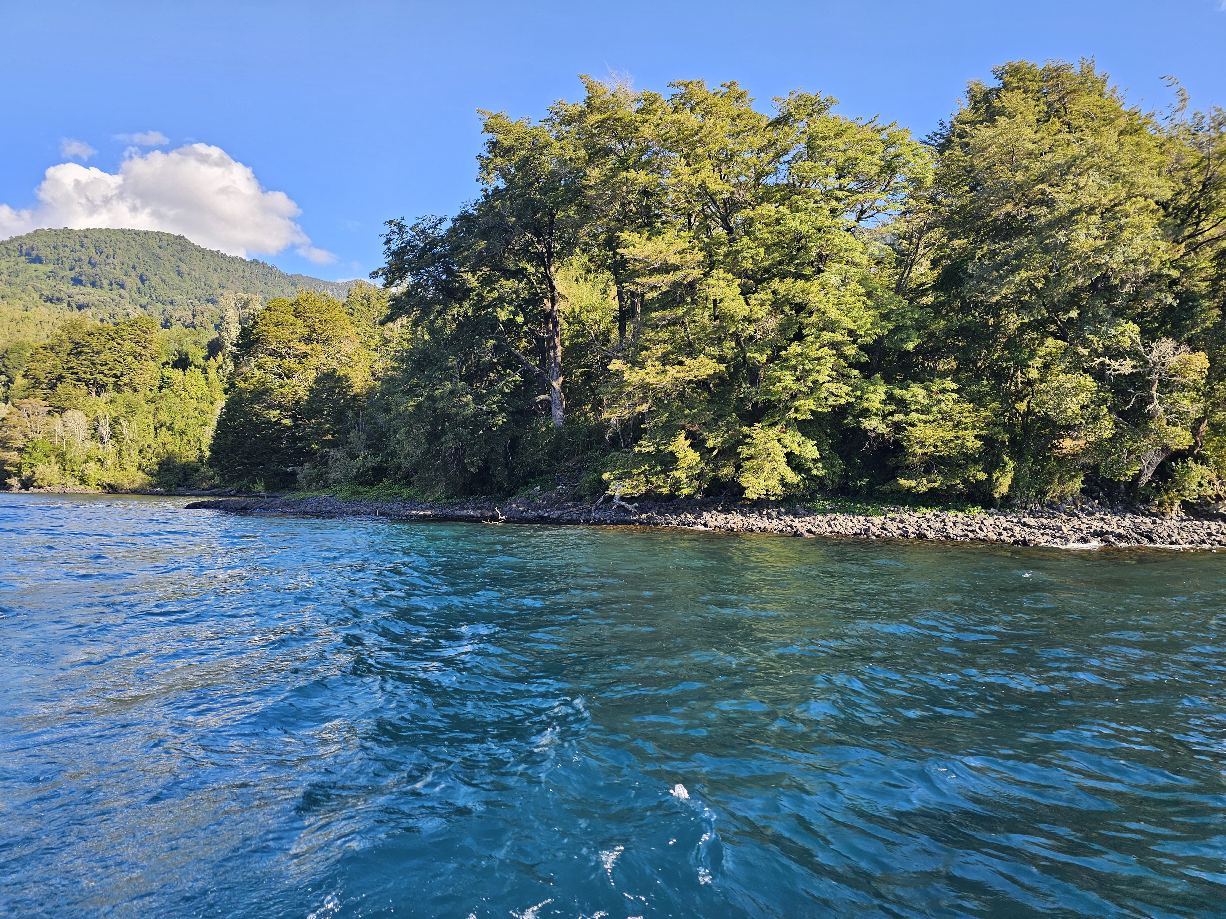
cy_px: 460
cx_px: 613
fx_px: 815
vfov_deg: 58.9
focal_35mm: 23
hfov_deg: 73.9
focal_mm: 6.3
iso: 10
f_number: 1.7
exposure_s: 1/186
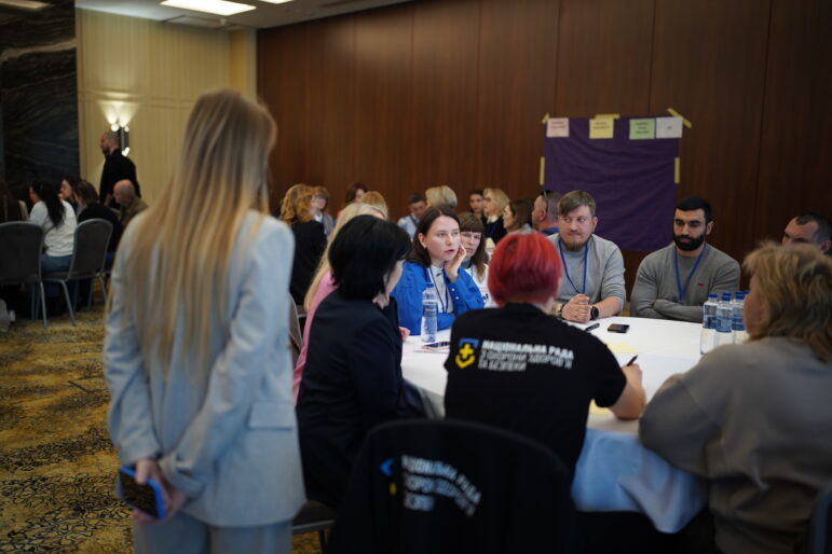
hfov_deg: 54.4
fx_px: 809
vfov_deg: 37.9
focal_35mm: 35
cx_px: 416
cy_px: 277
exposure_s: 1/250
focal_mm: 35
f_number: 1.4
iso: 500
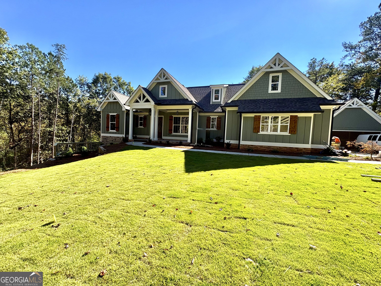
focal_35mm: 14
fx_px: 154
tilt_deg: -2.4
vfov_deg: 85.7
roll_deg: -2.3
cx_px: 190
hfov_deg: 102.1
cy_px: 143
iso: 64
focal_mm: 2.22
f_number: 2.2
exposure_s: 1/812
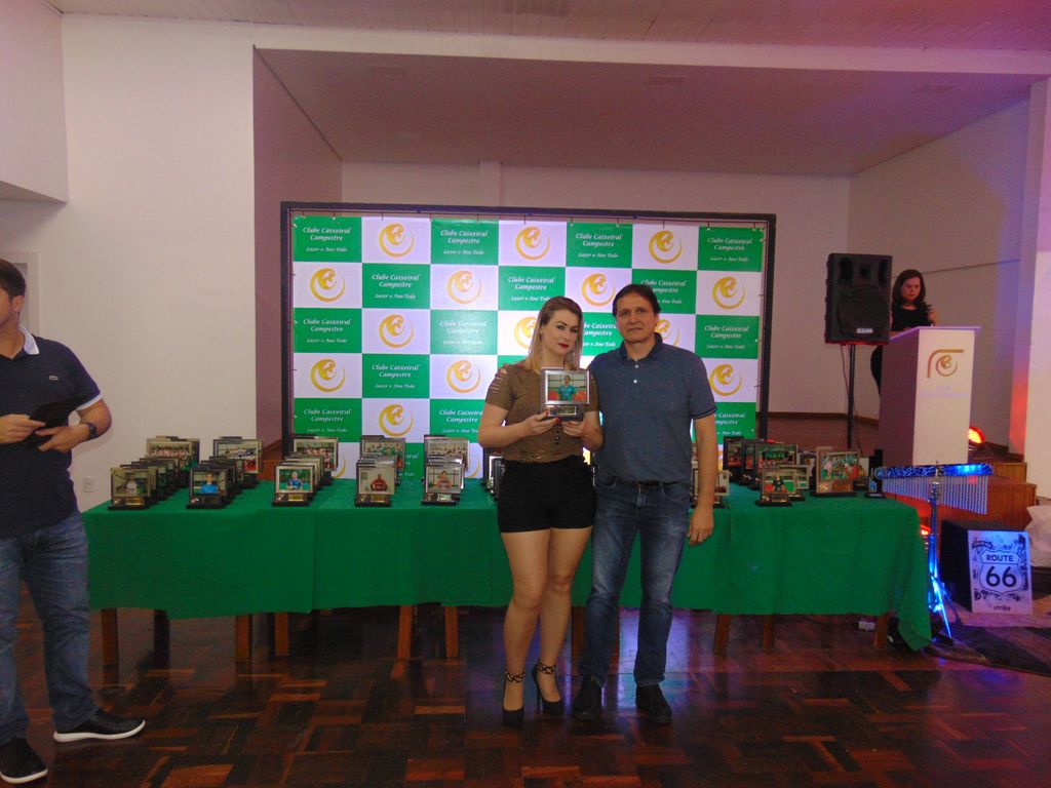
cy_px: 394
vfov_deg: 54.9
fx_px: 759
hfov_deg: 69.4
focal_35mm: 25
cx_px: 526
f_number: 3
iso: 200
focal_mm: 4.5
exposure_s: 1/30
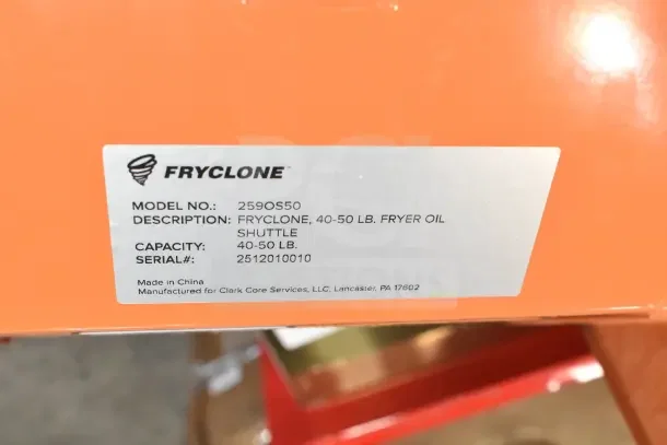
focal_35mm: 46
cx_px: 334
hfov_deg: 42.3
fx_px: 862
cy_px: 222
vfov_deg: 29.0
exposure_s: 1/400
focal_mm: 31
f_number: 10
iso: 6400
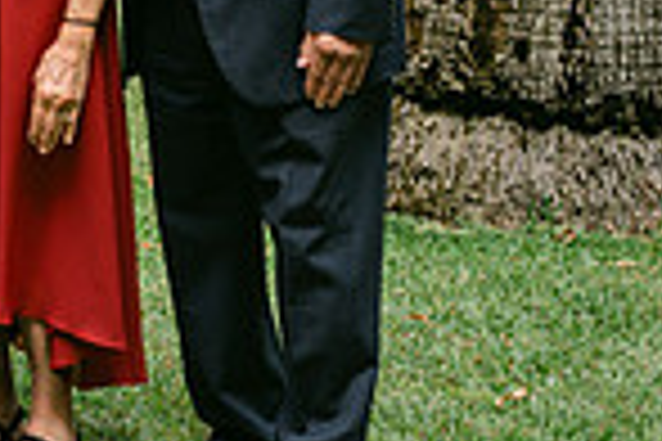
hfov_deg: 13.2
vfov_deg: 9.7
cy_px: -164
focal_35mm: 138
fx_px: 2537
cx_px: -581
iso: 90
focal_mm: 35
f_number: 1.4
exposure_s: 1/2000
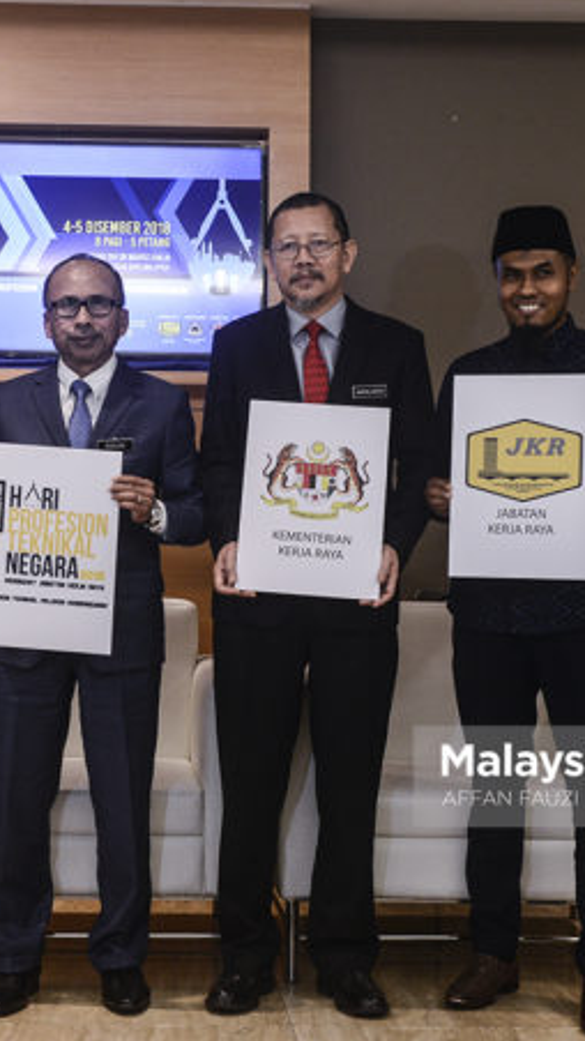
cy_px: 520
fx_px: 1656
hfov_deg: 20.0
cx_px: 195
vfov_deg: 34.9
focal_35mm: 60
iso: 1000
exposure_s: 1/125
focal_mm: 38
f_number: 3.2
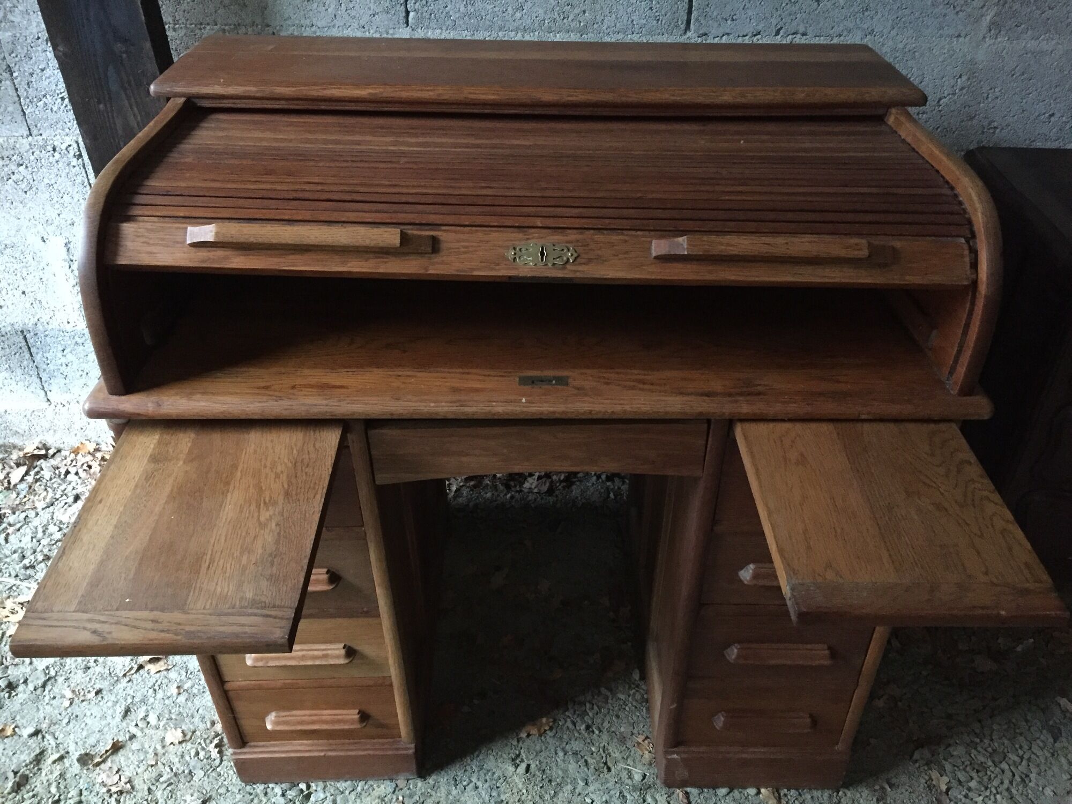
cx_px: 536
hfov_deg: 61.7
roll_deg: +2.1
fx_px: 898
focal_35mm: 29
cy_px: 402
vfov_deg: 48.2
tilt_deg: -34.8
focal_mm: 4.15
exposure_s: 1/17
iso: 400
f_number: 2.2
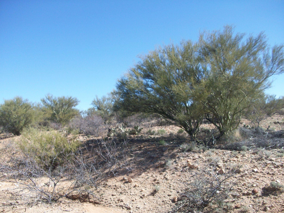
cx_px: 142
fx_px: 279
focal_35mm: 34
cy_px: 106
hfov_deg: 54.0
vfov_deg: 41.8
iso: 64
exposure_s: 1/647
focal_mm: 5.7
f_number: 2.8
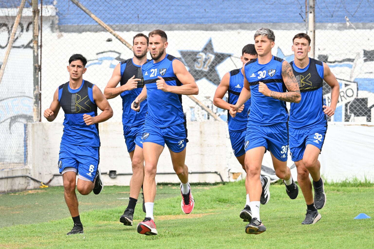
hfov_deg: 7.6
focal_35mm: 270
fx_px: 2805
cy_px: 124
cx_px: 187
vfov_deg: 5.1
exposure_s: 1/1000
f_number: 4.8
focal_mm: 180
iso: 400
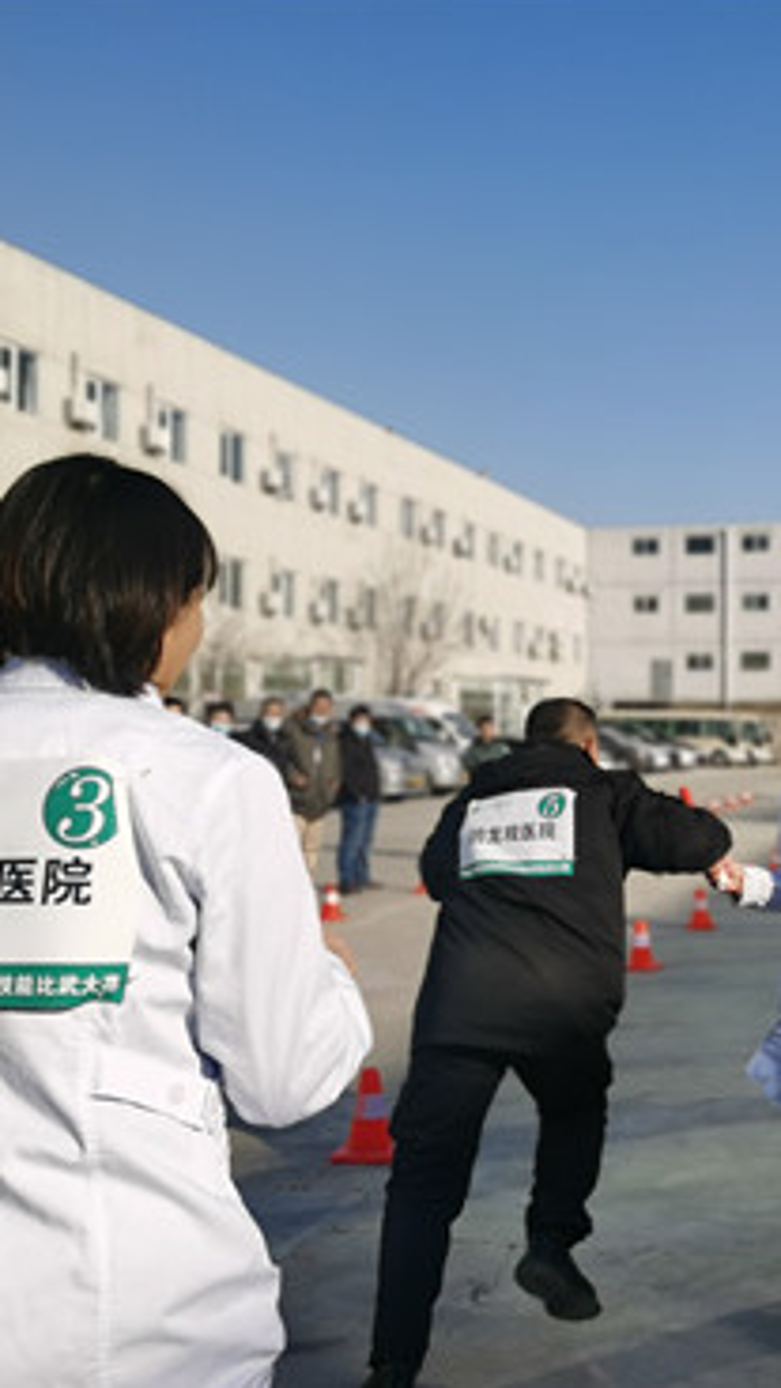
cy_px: 696
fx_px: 1473
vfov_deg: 50.5
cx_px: 672
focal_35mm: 40
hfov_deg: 28.8
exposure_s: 1/4878
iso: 50
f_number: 1.6
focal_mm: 5.56
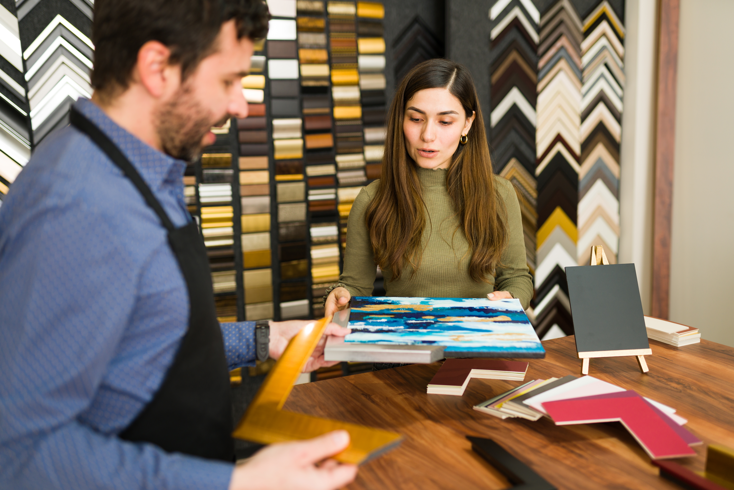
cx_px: 367
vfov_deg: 37.9
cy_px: 245
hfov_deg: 54.4
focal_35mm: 35
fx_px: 714
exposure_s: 1/200
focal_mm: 35
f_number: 1.8
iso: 250
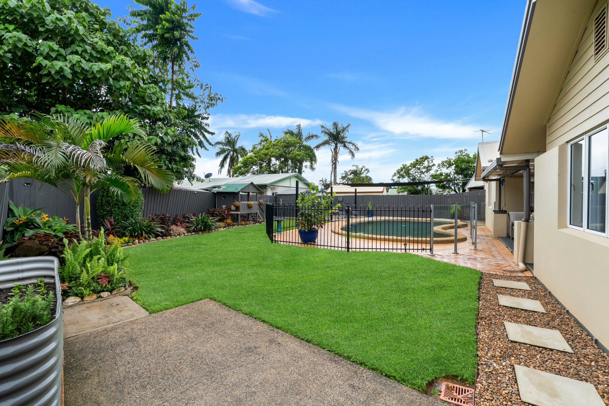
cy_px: 203
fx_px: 271
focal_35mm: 16
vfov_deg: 73.8
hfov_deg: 96.7
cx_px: 304
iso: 2500
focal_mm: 16
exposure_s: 1/800
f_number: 9
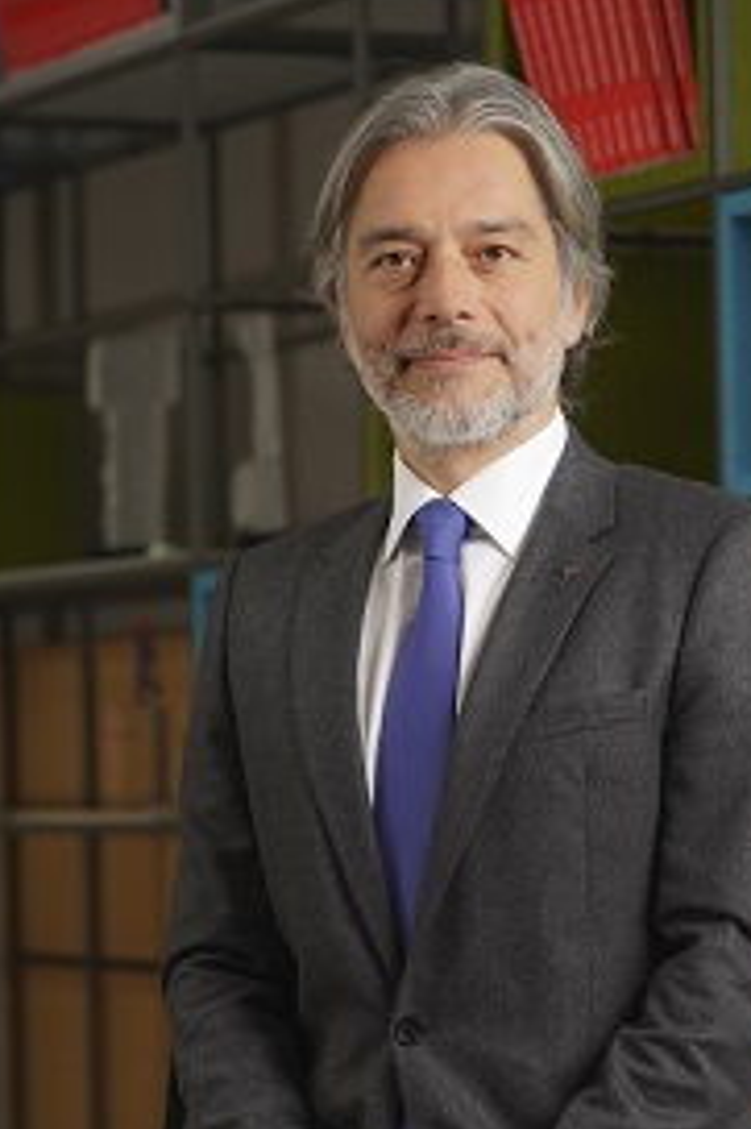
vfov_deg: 12.1
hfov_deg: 8.1
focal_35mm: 170
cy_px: 708
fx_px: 5326
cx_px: 388
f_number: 4.5
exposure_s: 1/200
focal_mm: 112
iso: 500
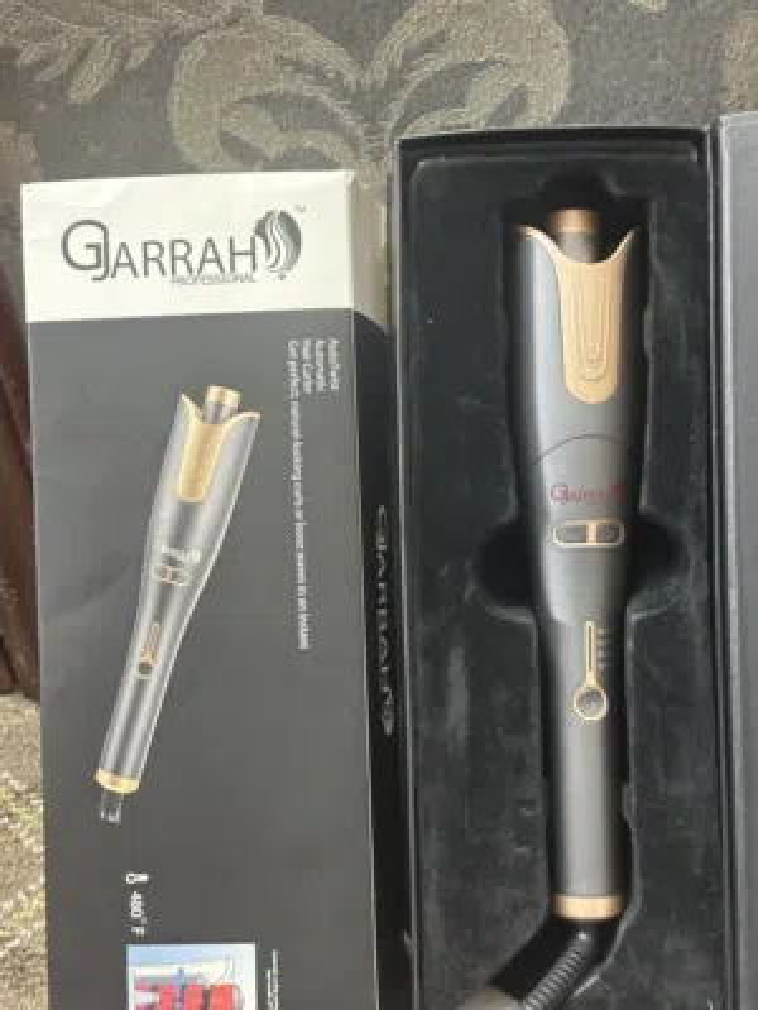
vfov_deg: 39.7
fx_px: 1401
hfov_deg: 30.3
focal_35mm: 48
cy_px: 505
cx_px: 379
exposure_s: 1/20
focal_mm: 6.86
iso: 800
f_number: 1.78
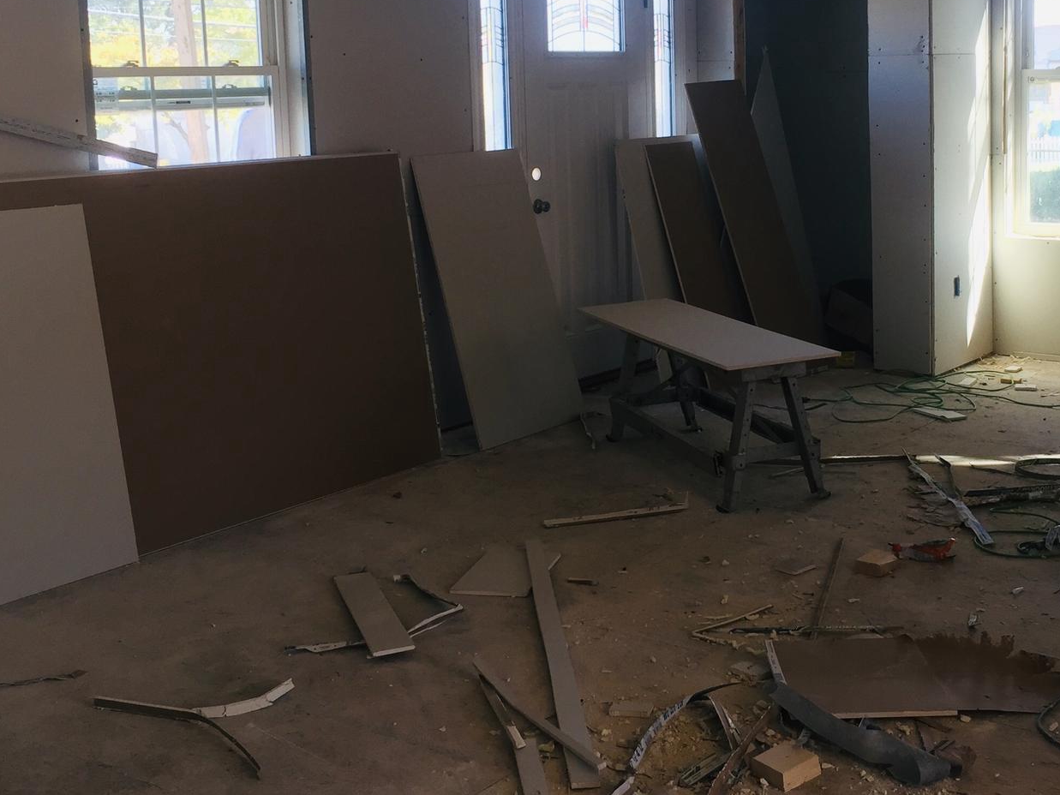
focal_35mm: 48
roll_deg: -1.0
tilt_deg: -4.7
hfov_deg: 39.3
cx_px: 681
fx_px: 1470
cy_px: 234
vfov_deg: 29.9
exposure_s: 1/40
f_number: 2.2
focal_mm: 4.15
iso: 32
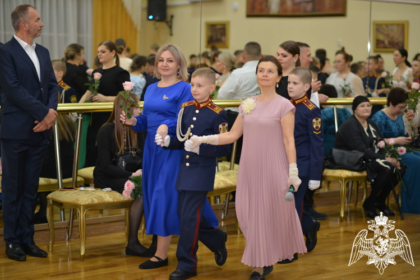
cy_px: 140
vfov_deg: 16.1
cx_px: 210
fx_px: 992
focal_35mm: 85
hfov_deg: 23.9
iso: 640
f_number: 2
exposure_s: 1/160
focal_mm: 85
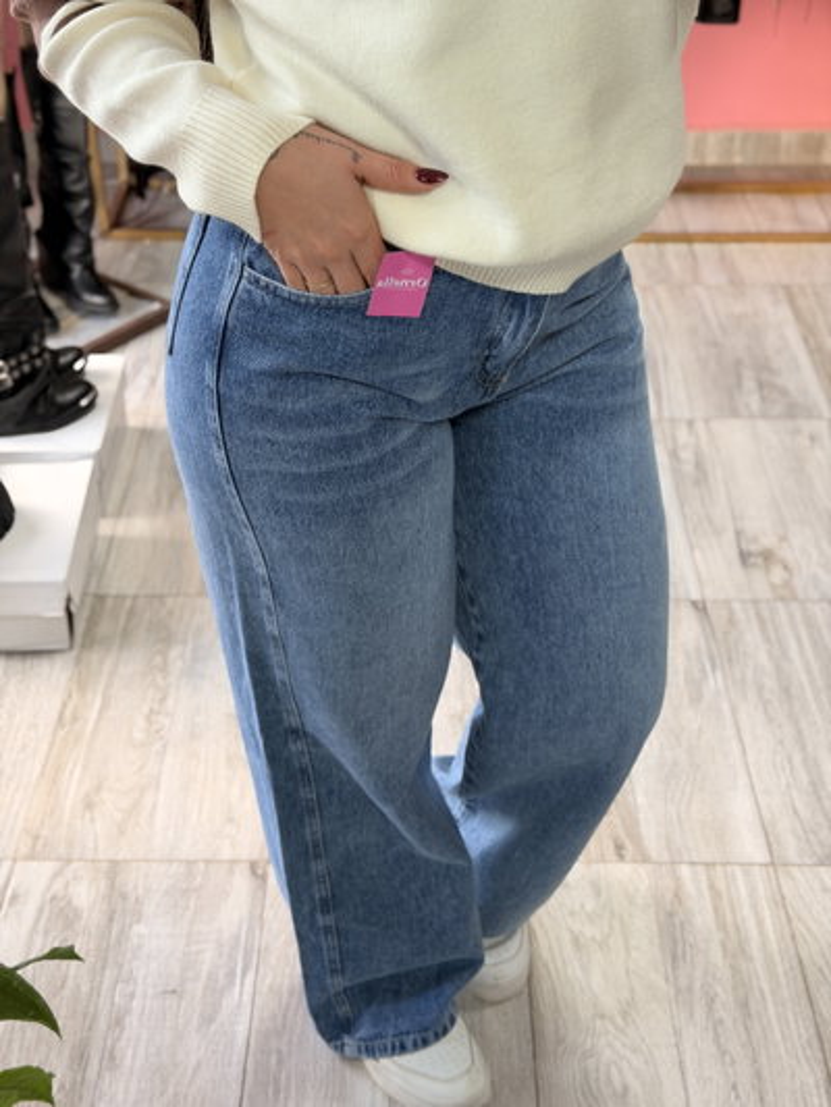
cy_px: 554
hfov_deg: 30.3
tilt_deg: -36.0
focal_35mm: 48
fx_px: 1536
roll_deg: +0.4
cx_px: 416
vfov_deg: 39.6
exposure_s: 1/60
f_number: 1.78
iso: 100
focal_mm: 6.76
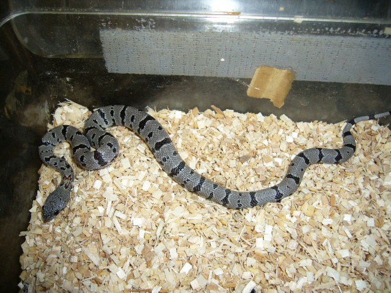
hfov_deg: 52.6
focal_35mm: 35
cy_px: 146
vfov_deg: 40.7
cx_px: 196
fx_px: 395
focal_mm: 5.8
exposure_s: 1/60
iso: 80
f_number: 2.8
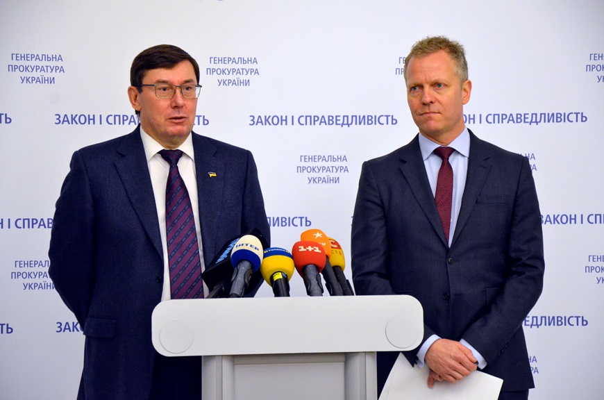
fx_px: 2009
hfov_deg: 17.1
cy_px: 200
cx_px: 302
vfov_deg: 11.4
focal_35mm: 120
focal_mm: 80
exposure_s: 1/125
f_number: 5.3
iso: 3200
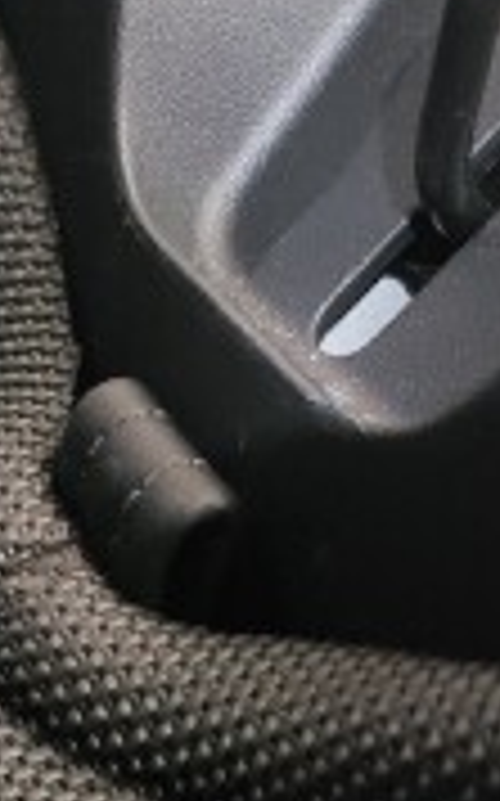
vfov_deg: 32.6
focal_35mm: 62
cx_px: -5
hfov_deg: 20.2
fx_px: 1354
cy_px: 549
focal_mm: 4.3
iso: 1250
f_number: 1.5
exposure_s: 1/9
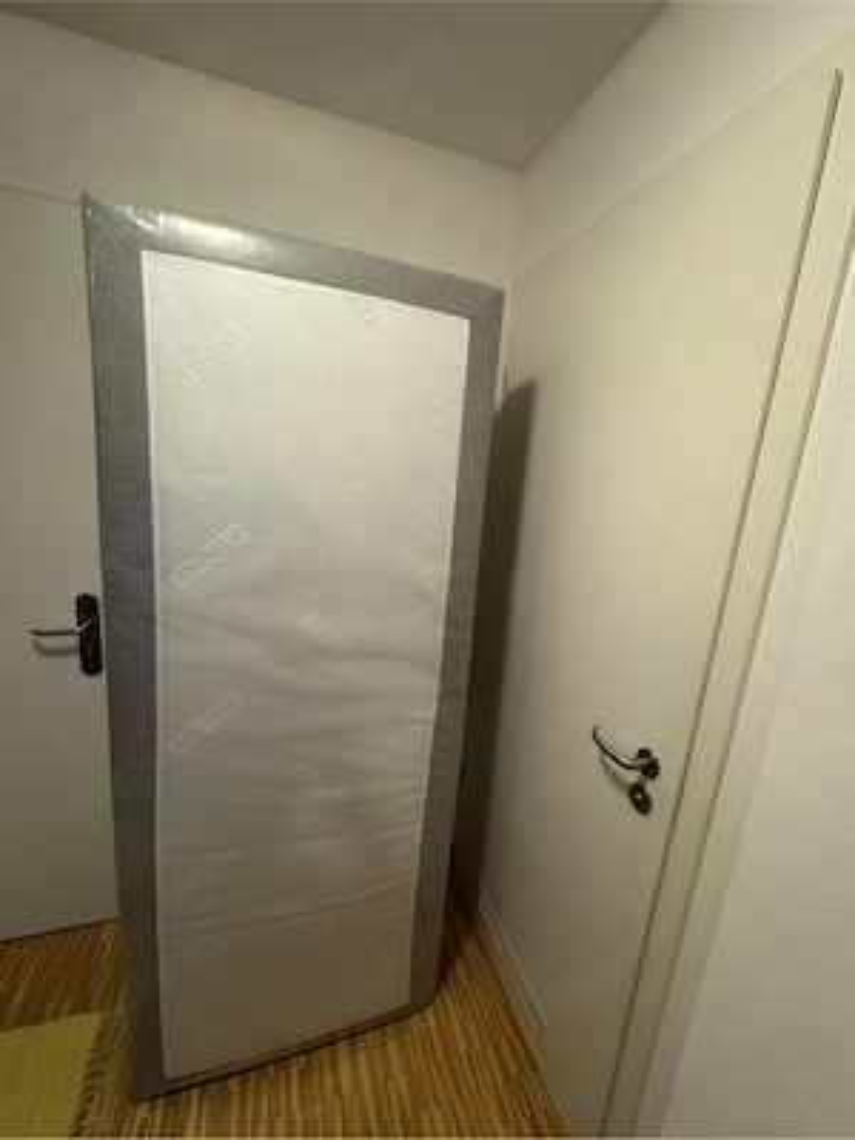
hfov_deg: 85.7
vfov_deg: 102.1
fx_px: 461
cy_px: 570
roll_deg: -4.8
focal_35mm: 14
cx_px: 428
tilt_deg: -14.5
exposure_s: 1/50
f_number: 2.2
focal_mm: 2.22
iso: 500
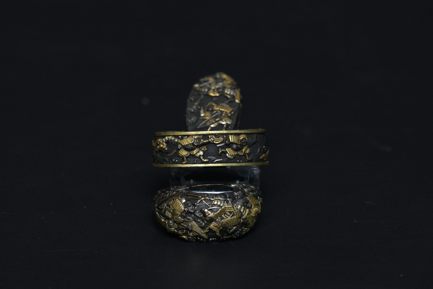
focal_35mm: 105
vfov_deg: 13.0
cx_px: 216
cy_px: 144
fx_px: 1263
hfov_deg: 19.5
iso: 4500
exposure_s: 1/125
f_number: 10
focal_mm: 105
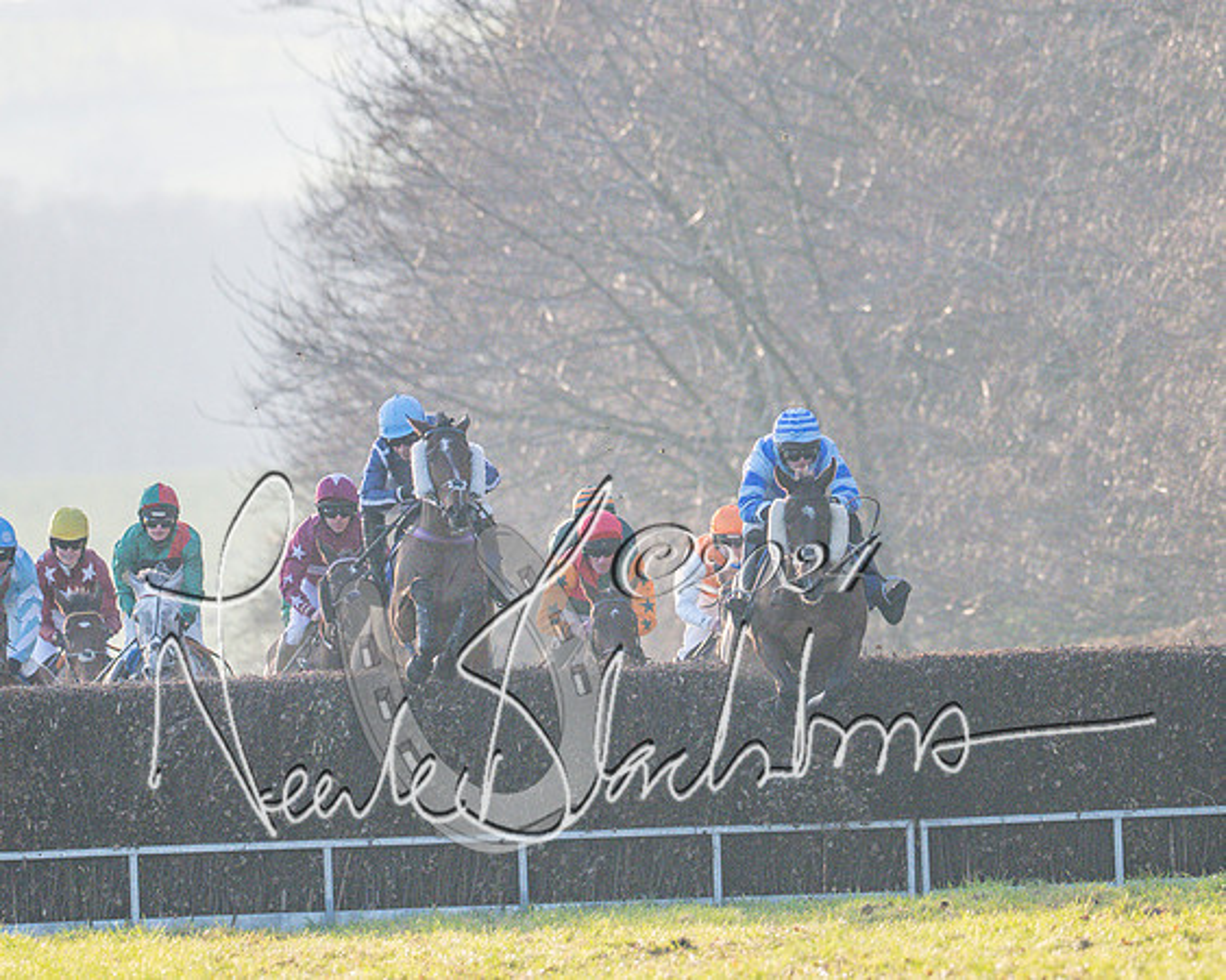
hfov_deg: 2.3
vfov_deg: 1.8
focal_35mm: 848
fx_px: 30753
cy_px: 365
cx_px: 686
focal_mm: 400
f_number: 5
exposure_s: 1/2000
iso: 800
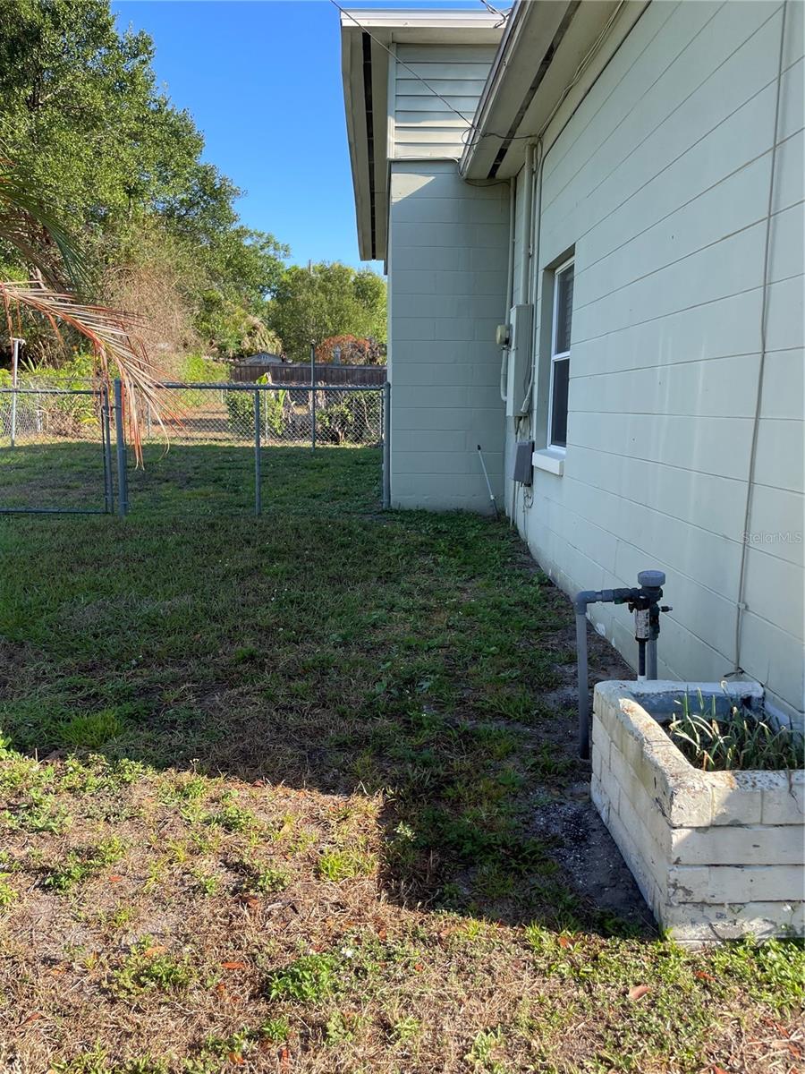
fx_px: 806
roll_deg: +0.4
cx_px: 402
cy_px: 537
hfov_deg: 53.1
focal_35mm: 26
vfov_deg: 67.3
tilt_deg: -10.3
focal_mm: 4.2
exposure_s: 1/842
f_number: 1.6
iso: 32
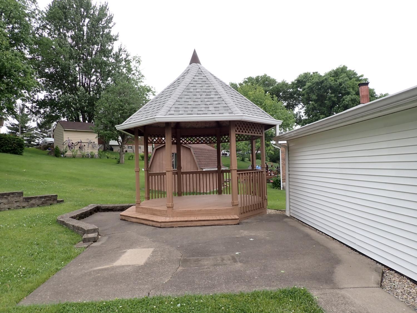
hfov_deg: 69.4
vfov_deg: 54.9
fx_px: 301
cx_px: 208
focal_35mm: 25
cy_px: 156
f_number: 2.8
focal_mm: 4.5
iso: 100
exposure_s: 1/400
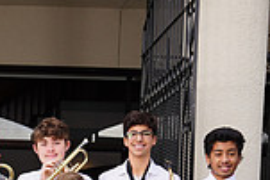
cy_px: 341
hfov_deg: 17.0
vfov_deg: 11.0
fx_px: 863
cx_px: -59
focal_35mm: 115
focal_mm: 30
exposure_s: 1/200
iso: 200
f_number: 6.3
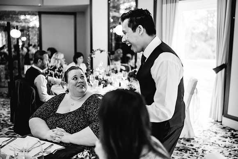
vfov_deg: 37.9
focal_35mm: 35
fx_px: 231
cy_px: 80
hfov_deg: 54.4
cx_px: 119
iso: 1250
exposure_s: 1/500
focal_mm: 35
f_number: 1.4
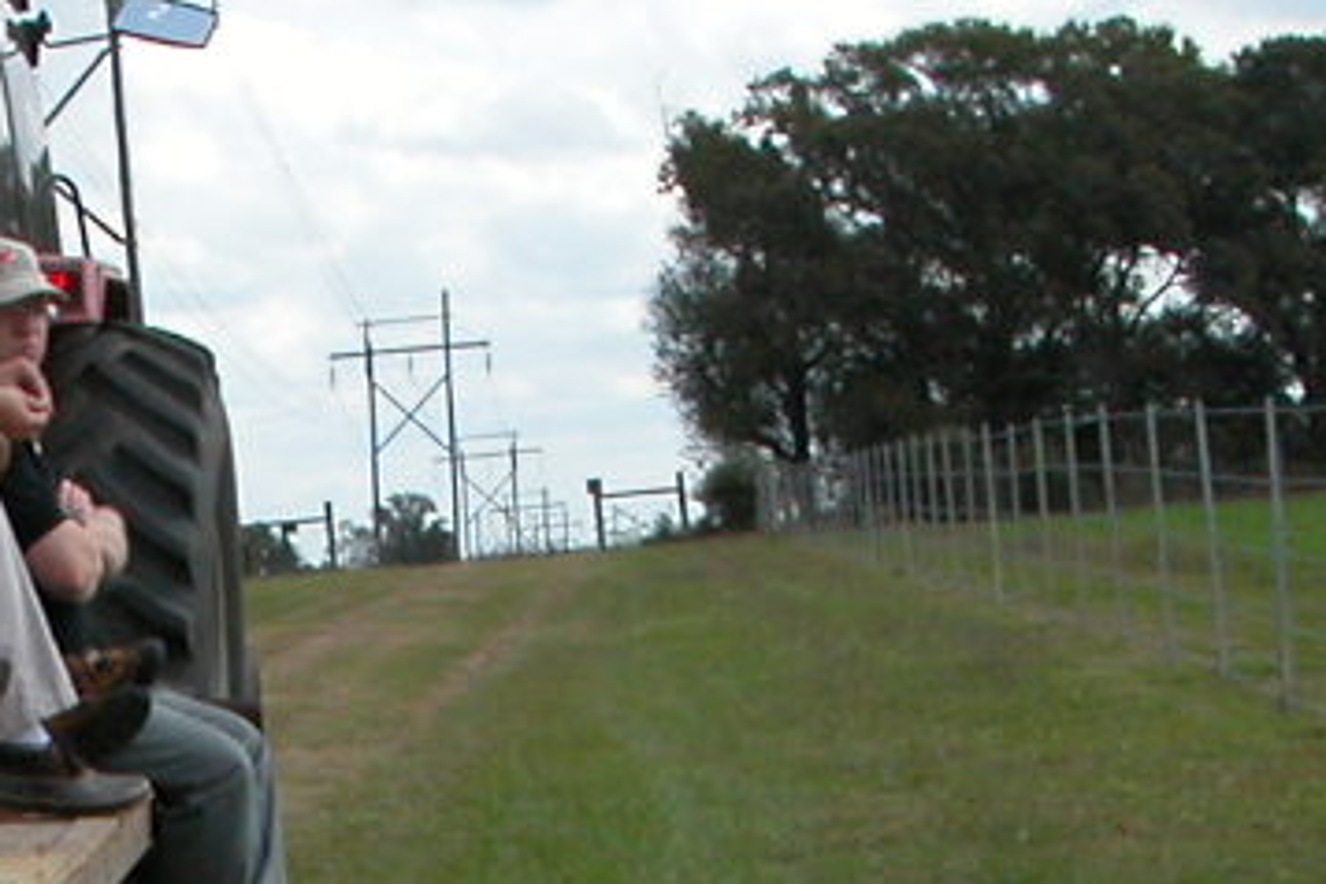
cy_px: 1096
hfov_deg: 12.5
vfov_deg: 8.3
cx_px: 171
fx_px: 6003
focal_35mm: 163
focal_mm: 8.9
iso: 100
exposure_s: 1/248
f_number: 6.3
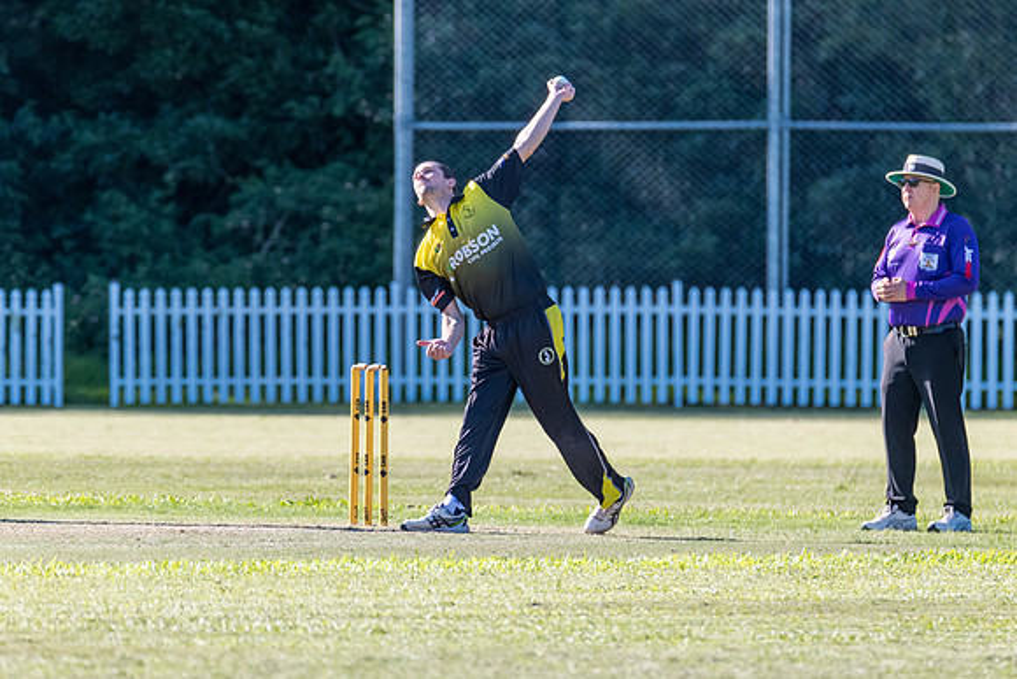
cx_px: 503
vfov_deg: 2.3
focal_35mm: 603
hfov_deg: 3.4
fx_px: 17041
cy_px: 309
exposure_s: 1/2000
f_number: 6
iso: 1250
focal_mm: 450
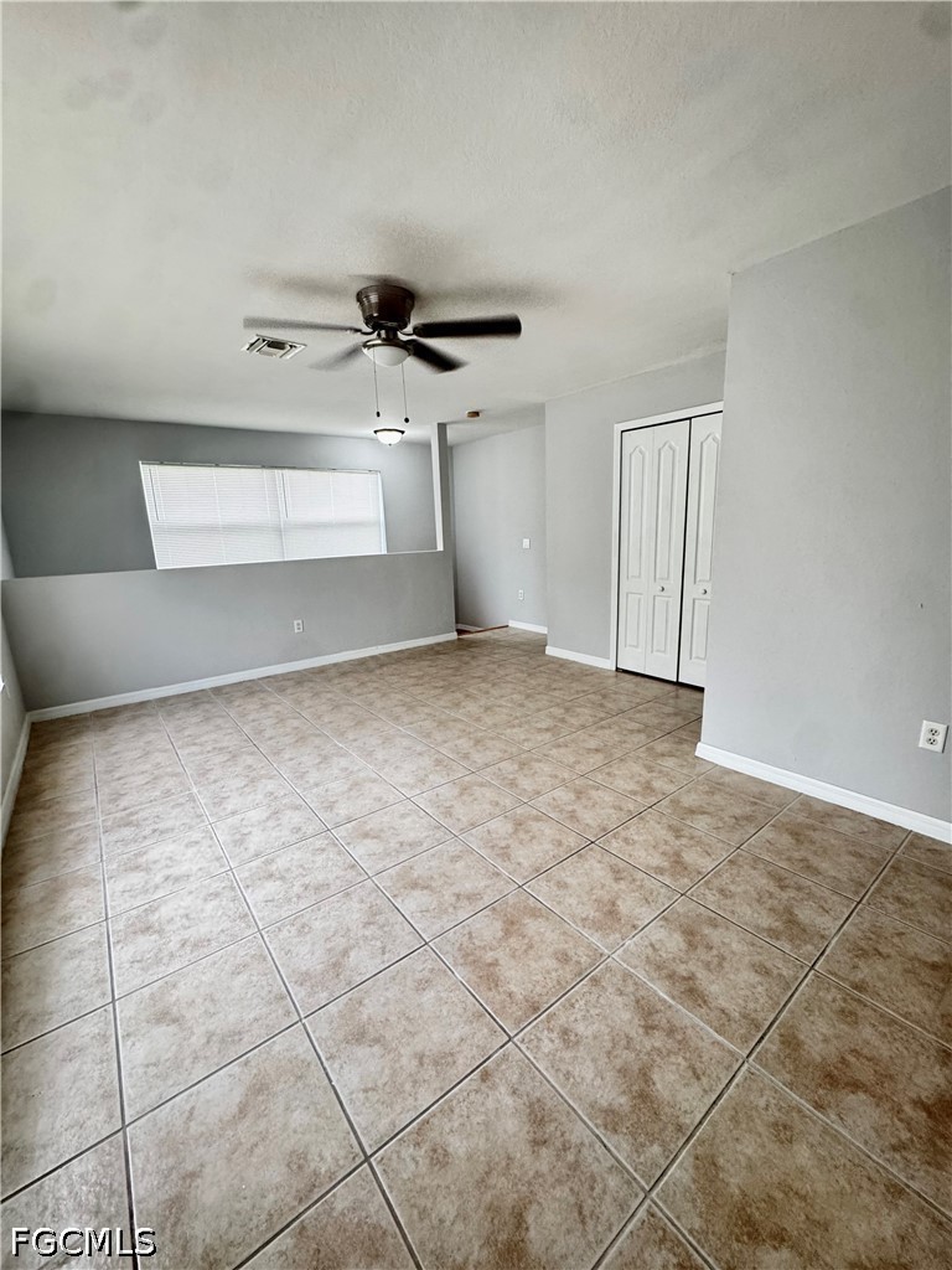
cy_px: 635
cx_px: 476
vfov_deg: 102.1
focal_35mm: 14
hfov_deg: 85.7
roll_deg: +2.3
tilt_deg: -11.5
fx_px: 513
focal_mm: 2.22
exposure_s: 1/60
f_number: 2.2
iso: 250
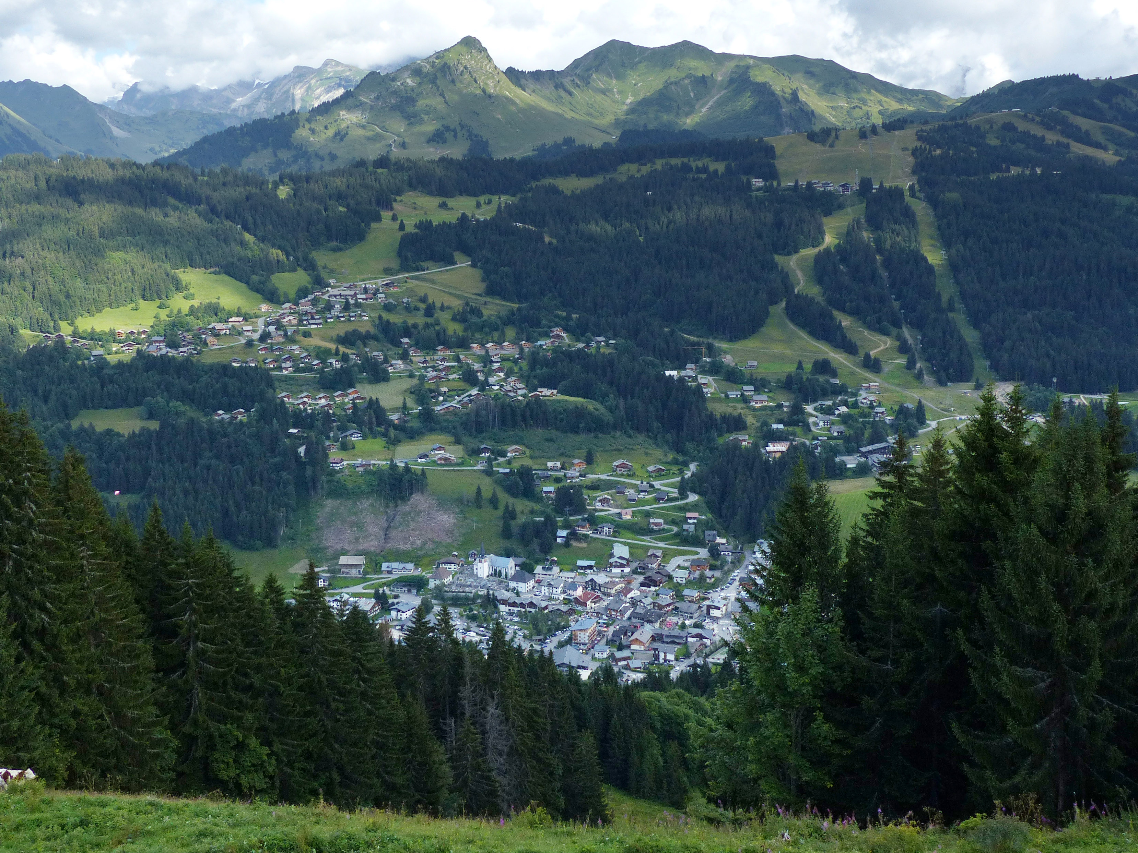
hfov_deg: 45.8
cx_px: 547
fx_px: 1348
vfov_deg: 35.1
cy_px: 365
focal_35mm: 41
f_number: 4
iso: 100
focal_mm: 6.2
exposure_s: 1/640
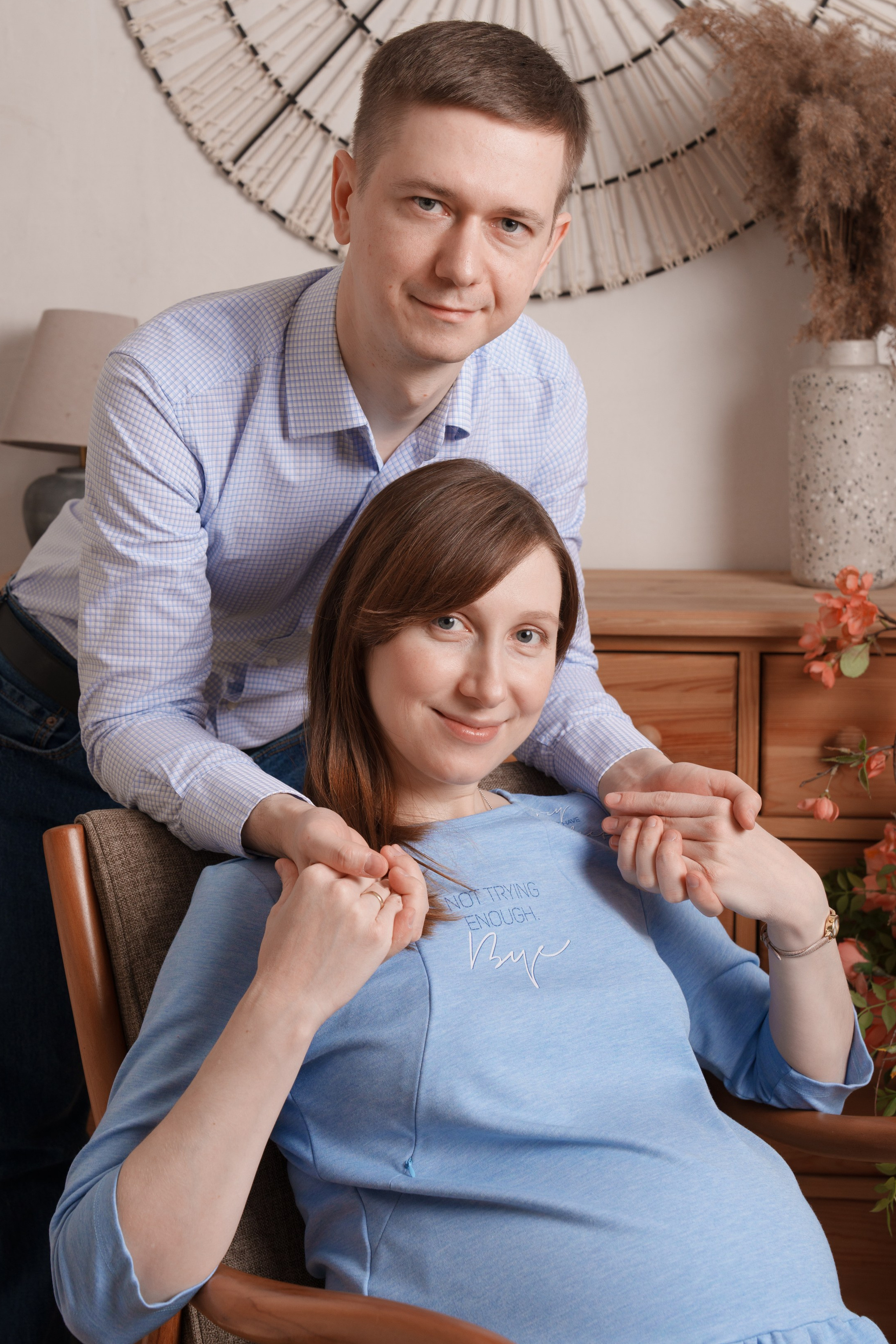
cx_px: 448
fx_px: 2389
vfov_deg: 31.4
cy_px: 668
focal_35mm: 64
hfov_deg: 21.2
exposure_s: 1/30
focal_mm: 51
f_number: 5.6
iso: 320
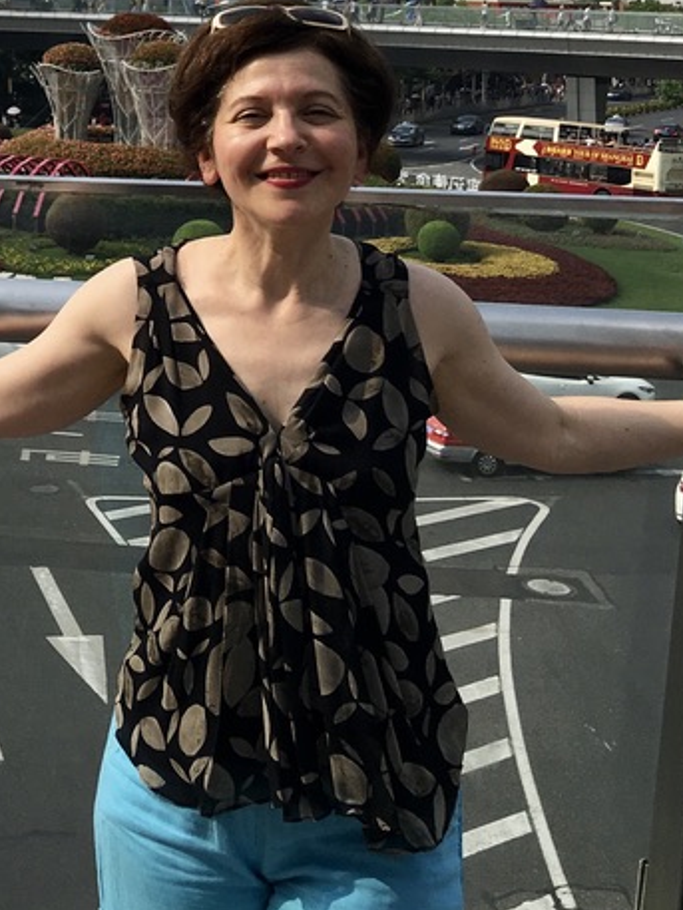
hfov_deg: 21.5
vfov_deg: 28.0
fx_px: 1709
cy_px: -6
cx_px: -52
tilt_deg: -0.3
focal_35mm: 65
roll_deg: -1.6
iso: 25
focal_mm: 4.15
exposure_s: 1/1748
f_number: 2.2
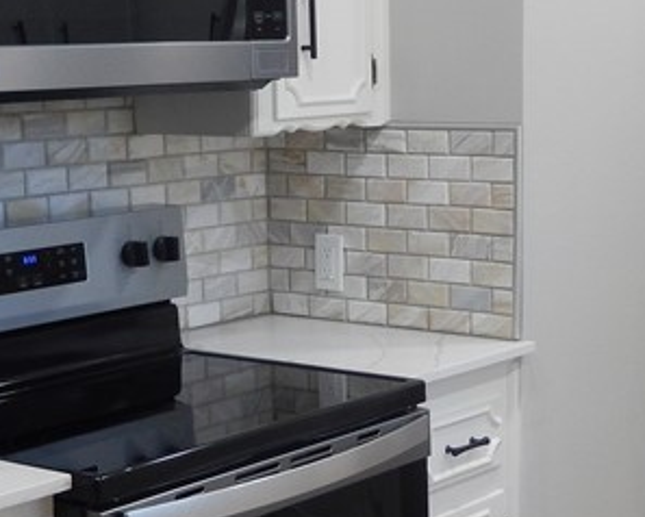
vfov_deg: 18.3
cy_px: 339
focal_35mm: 84
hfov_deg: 22.7
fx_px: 1605
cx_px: 365
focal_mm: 4.5
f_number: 3.4
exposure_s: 1/30
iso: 180
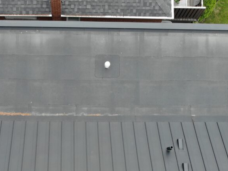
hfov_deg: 35.2
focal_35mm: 54
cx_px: 77
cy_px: 177
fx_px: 356
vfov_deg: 25.5
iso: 100
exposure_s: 1/73.3
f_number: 2.8
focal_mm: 4.5
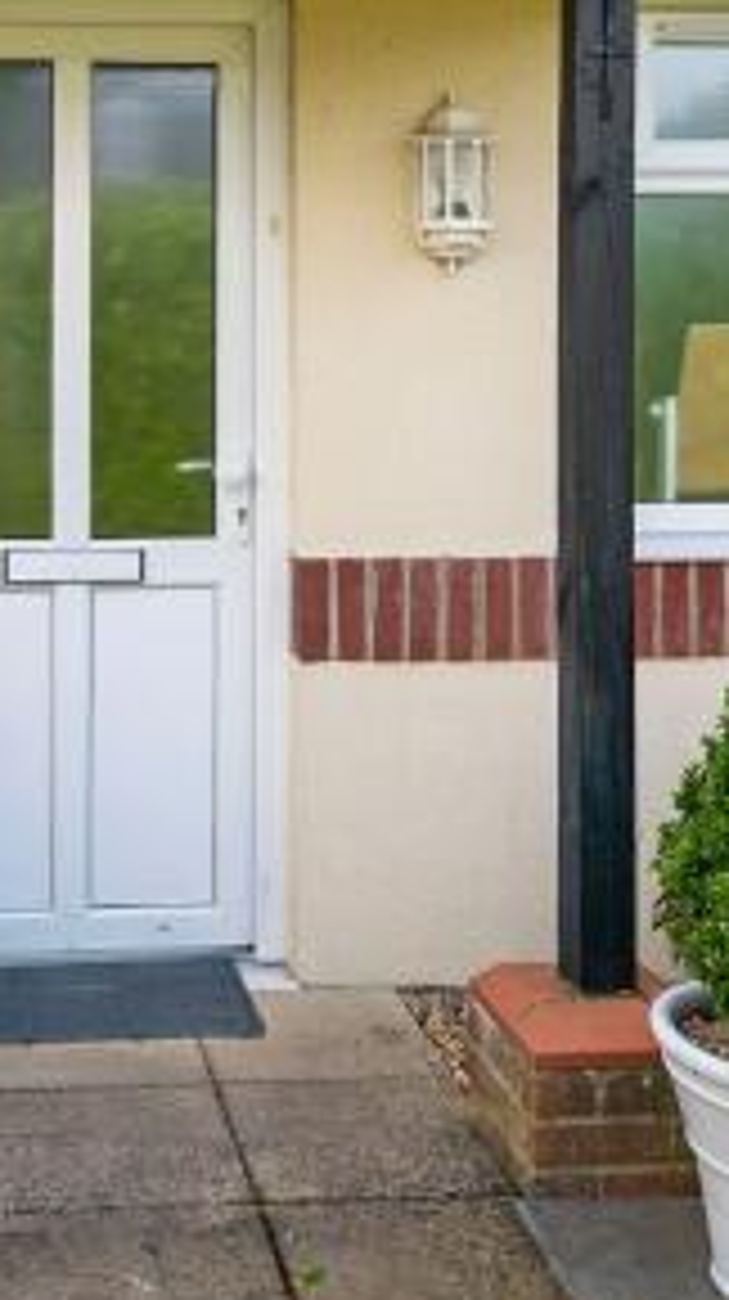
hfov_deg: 22.4
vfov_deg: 38.2
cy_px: 236
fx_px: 1792
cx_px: 68
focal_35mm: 52
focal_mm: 14
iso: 320
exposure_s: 1/60
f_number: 10
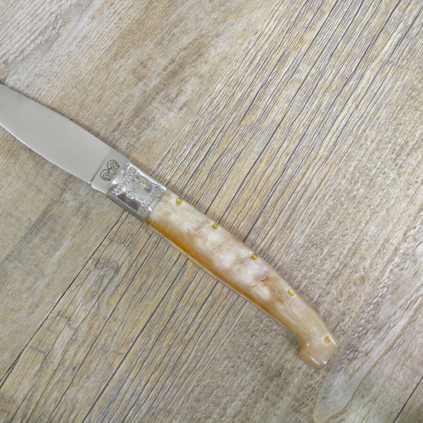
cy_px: 212
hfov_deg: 32.6
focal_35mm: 52
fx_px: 719
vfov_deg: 32.8
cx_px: 150
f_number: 3.3
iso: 200
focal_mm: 7.9
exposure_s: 1/20
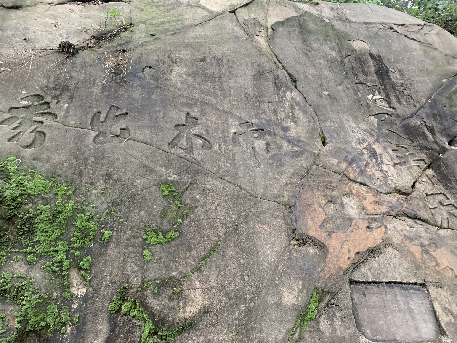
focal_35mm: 26
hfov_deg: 67.3
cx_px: 228
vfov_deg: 53.1
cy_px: 172
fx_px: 343
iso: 160
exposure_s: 1/60
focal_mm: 4.25
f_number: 1.8
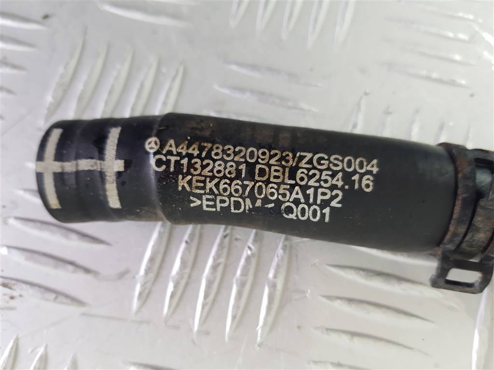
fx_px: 371
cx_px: 247
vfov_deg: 53.1
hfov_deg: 67.3
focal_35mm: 26
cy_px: 185
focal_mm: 4.2
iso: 50
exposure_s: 1/100
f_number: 1.7
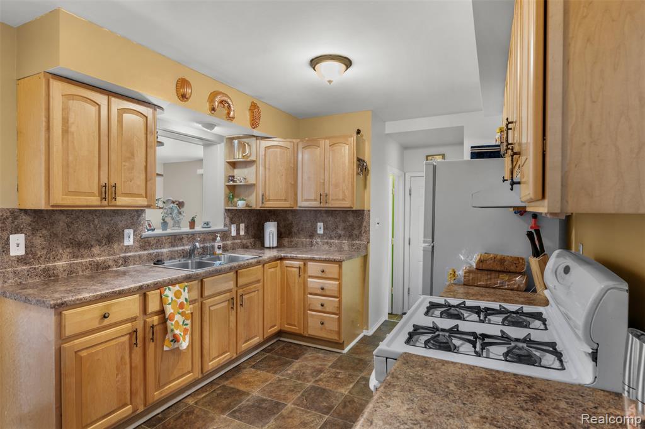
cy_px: 214
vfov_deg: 64.5
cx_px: 322
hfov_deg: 86.9
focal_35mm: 19
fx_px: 340
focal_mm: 19
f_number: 8
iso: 400
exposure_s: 1
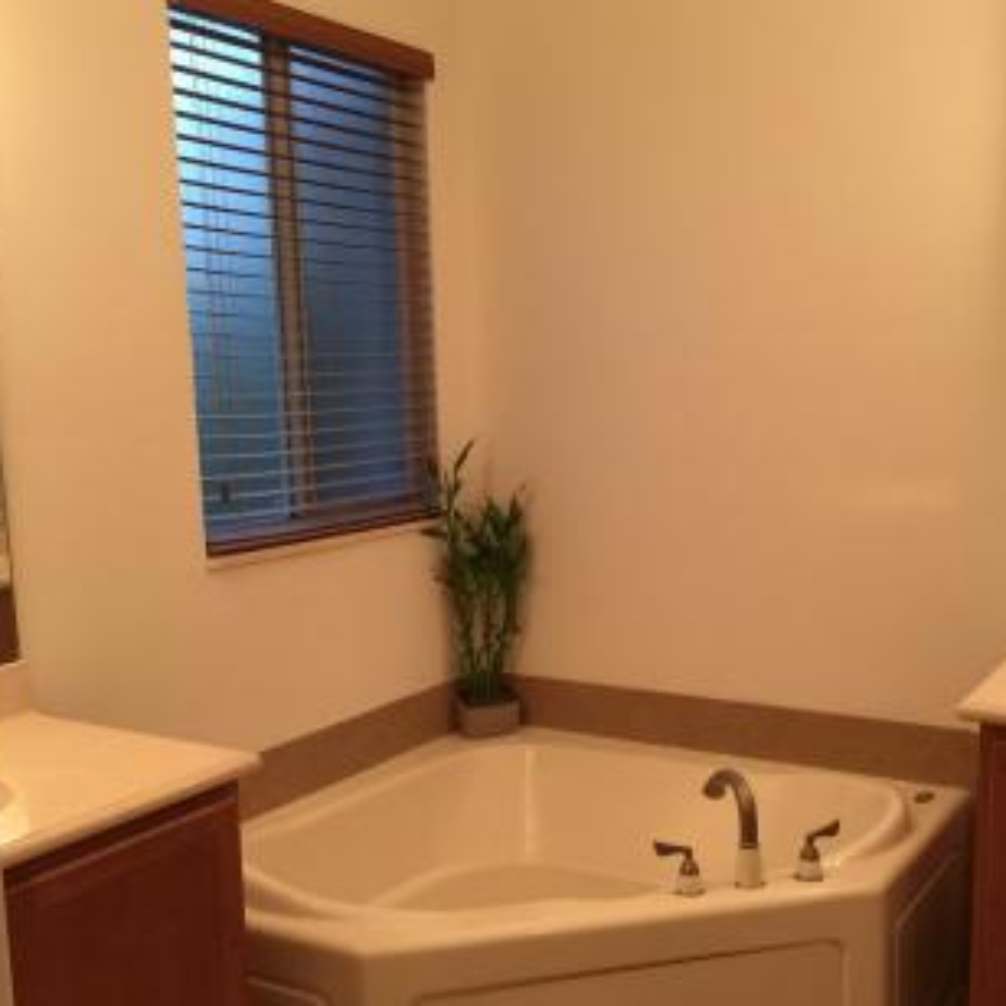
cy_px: 621
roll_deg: +1.1
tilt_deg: -12.0
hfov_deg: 41.8
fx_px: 1315
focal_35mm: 40
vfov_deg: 41.6
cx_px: 565
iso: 100
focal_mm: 4.15
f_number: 2.2
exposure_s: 1/15
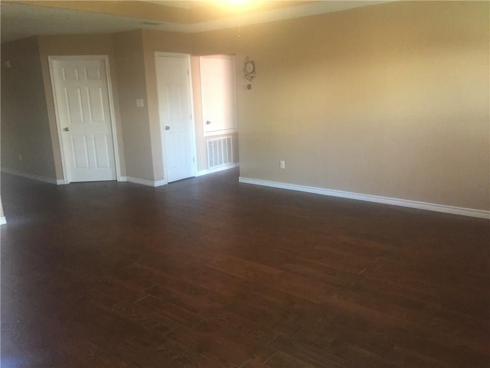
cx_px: 245
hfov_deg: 61.7
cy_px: 184
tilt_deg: -14.4
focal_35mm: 29
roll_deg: +1.3
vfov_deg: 48.2
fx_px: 411
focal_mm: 4.15
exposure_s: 1/17
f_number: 2.2
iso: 250
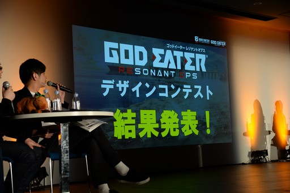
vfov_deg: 23.4
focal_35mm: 58
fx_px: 467
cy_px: 96
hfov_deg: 34.5
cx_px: 145
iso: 640
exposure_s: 1/60
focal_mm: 58
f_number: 4.5
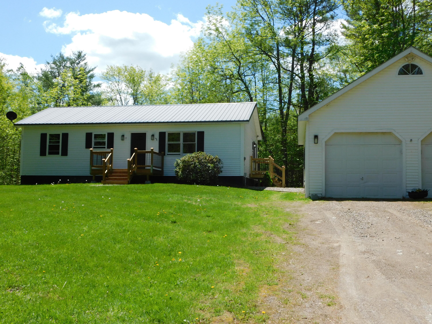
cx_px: 216
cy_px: 162
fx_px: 499
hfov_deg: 46.8
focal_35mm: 40
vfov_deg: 36.0
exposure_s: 1/1000
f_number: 3.6
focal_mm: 7.1
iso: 125
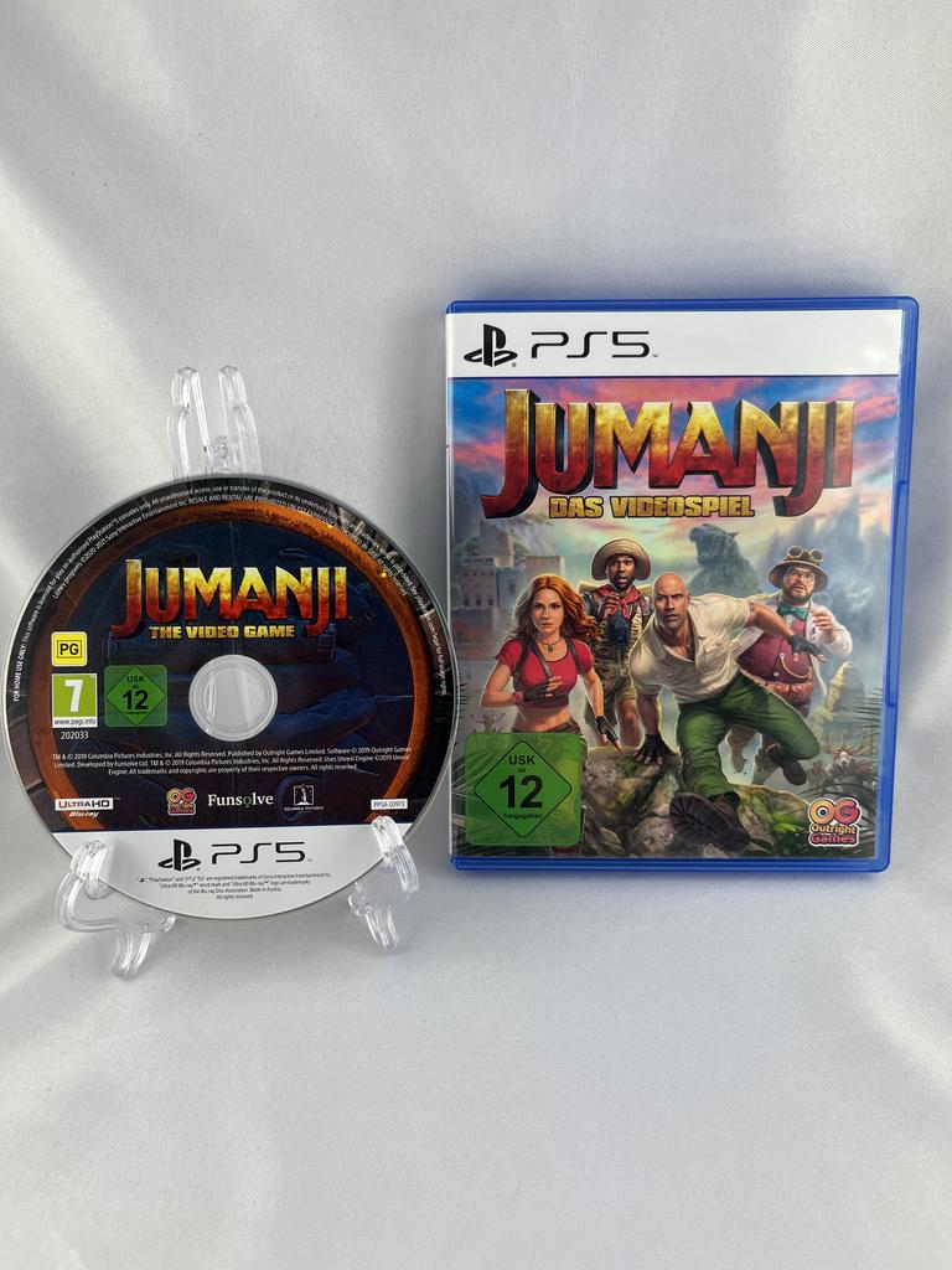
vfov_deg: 67.3
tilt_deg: -30.6
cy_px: 635
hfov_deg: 53.1
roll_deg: +0.4
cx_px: 476
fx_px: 953
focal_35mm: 26
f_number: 1.6
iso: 50
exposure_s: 1/373
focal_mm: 5.1
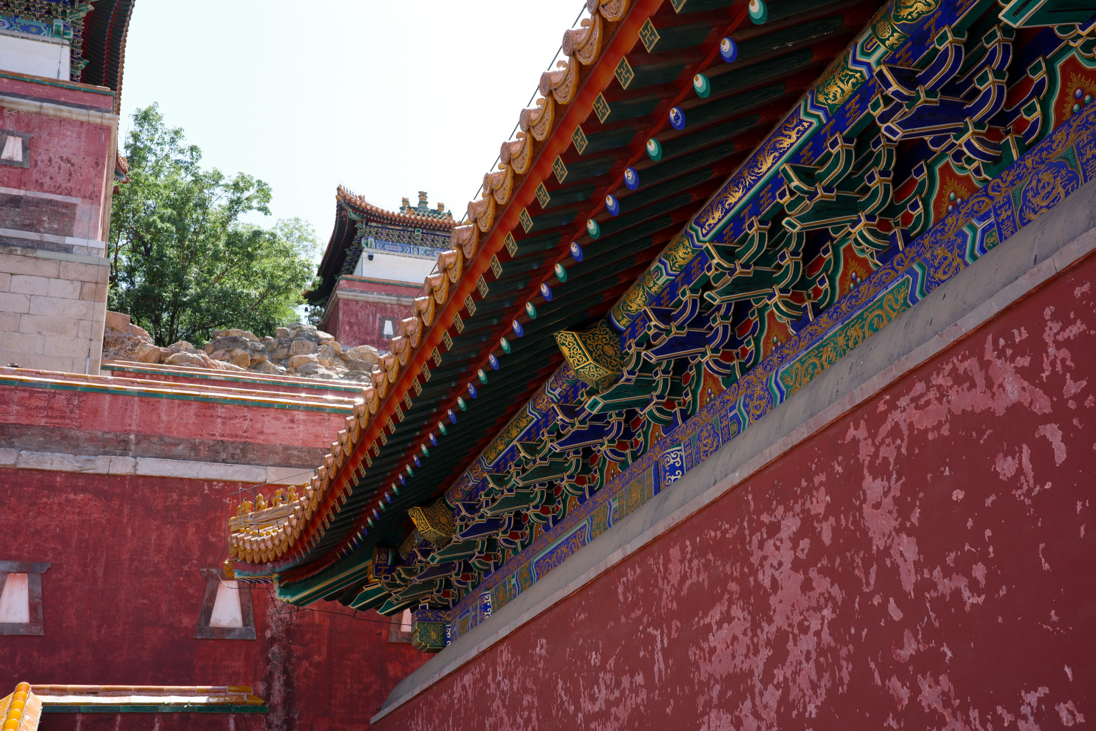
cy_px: 366
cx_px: 548
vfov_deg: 33.4
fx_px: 1218
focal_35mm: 40
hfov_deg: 48.5
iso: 200
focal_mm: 26
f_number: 5
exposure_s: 1/400
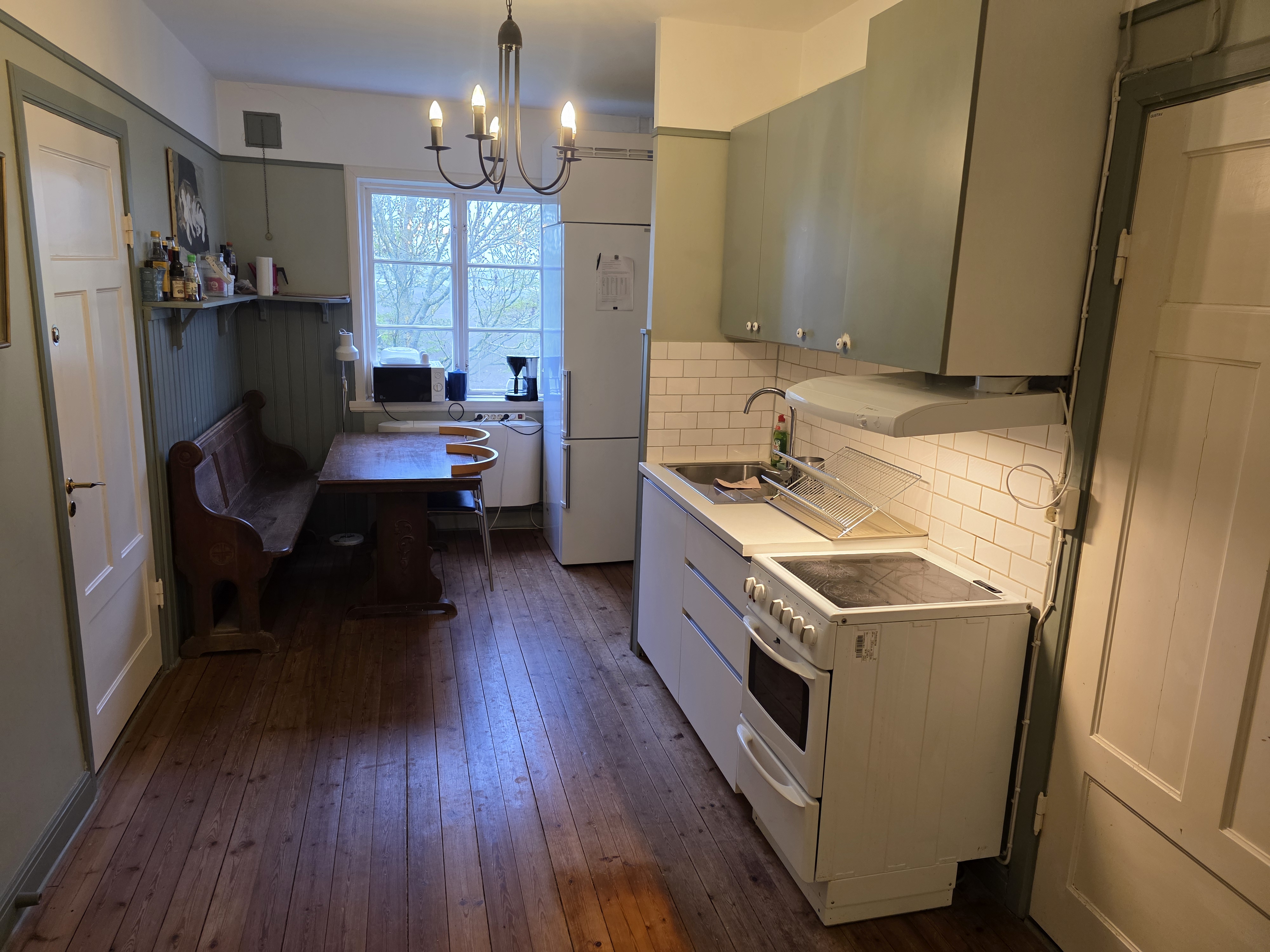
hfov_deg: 73.9
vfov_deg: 58.9
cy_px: 476
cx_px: 635
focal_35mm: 23
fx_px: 844
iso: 320
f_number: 1.7
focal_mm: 6.3
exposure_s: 1/100
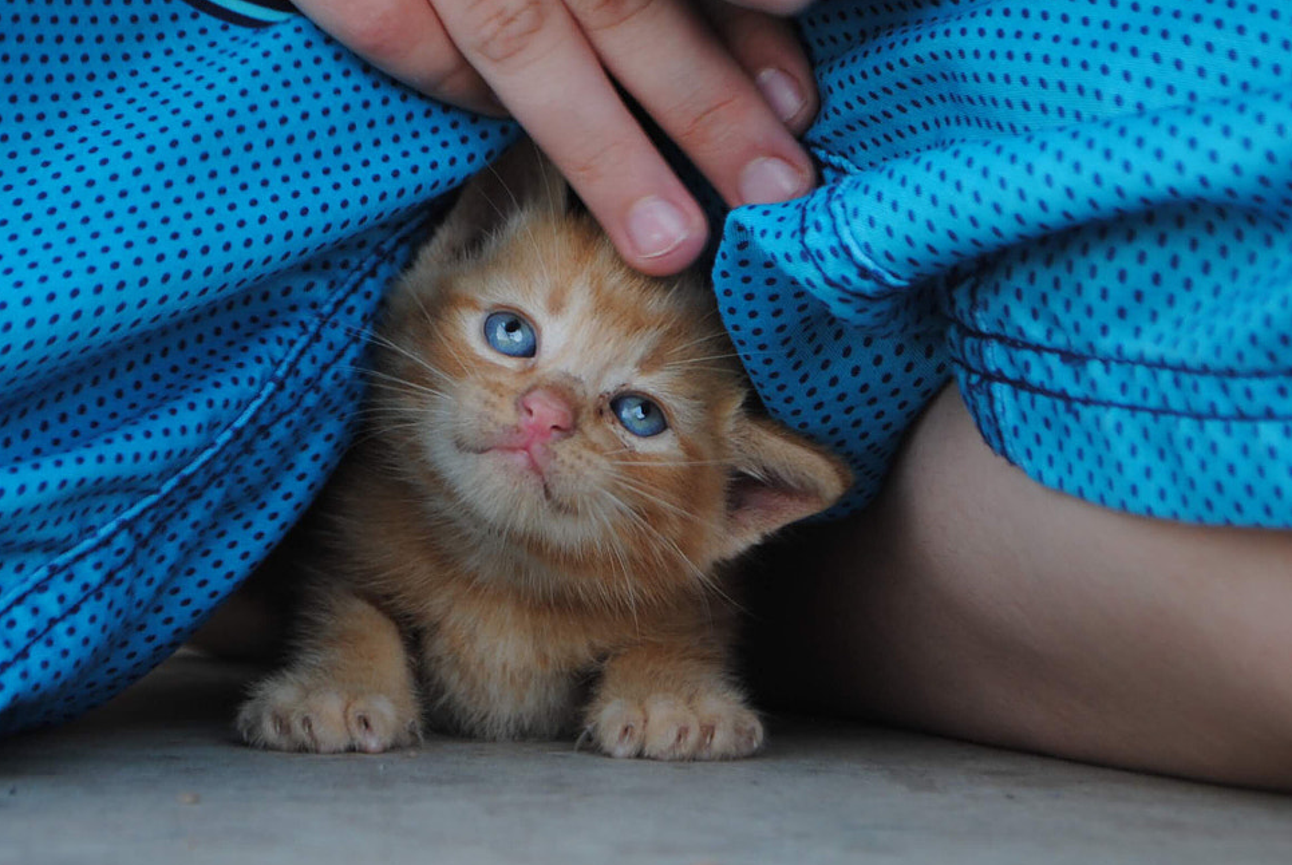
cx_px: 497
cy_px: 421
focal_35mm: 137
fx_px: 4917
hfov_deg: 15.0
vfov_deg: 10.1
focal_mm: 55
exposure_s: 1/20
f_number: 5.6
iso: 100
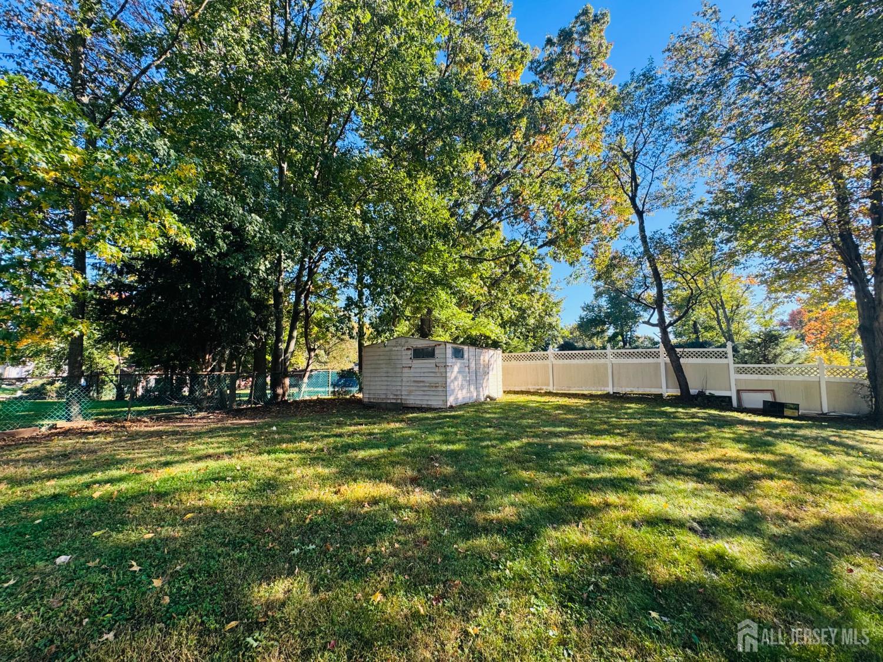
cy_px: 331
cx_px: 442
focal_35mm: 14
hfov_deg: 102.1
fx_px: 357
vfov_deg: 85.7
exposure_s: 1/207
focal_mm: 2.22
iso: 40
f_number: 2.2
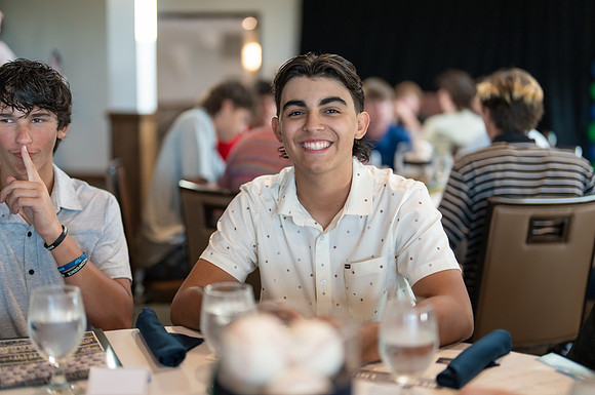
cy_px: 198
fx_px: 833
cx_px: 298
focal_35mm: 50
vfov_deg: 26.7
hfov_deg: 39.3
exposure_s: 1/320
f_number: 1.2
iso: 250
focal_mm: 50
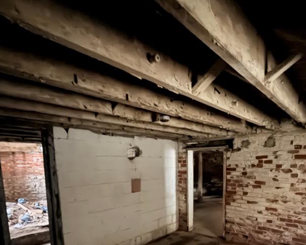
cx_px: 194
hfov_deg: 71.2
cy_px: 193
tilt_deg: -8.8
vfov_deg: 56.9
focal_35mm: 23
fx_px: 208
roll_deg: +0.6
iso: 3200
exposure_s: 1/2
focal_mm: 2.22
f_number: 2.2
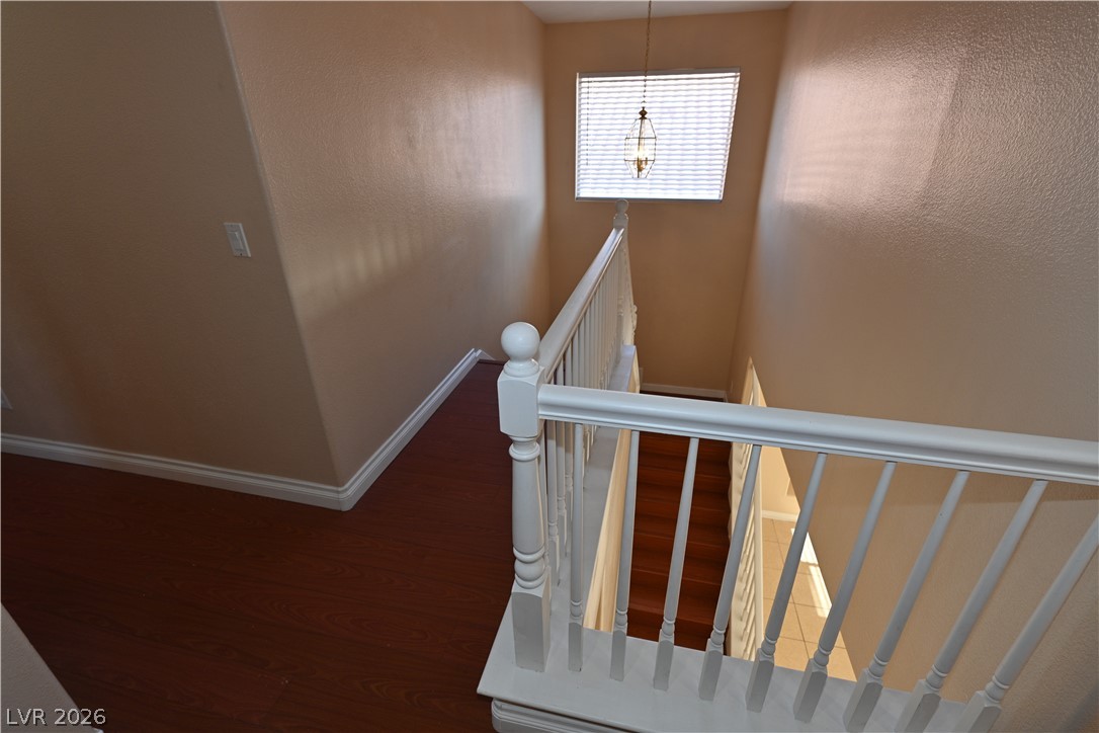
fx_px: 488
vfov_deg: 73.7
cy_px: 366
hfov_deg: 96.7
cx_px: 550
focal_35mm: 16
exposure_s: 1/100
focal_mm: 16
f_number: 5.6
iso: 200
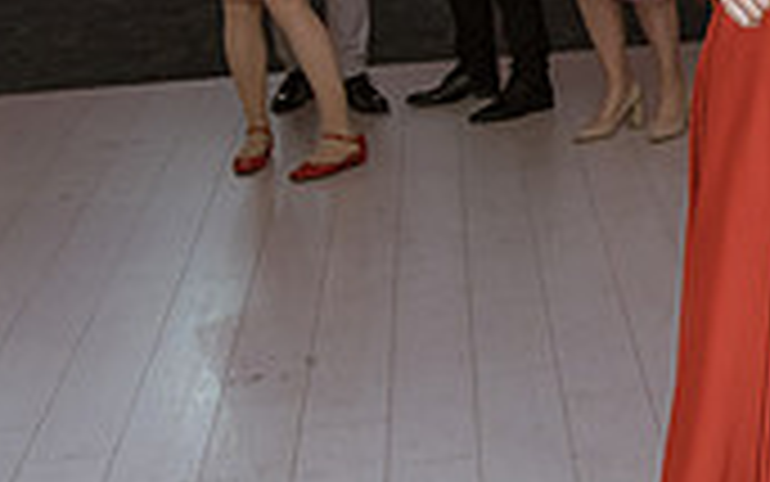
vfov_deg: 11.4
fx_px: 2372
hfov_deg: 17.0
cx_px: 1080
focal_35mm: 113
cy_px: -75
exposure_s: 1/125
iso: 1000
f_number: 2.8
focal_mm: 26
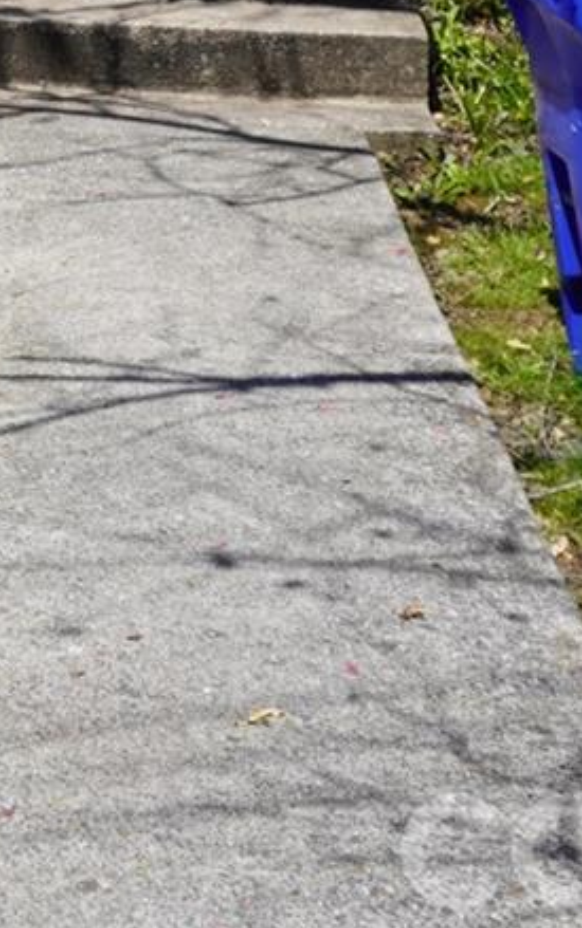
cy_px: -432
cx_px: -493
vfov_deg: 16.7
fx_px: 2888
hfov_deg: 10.7
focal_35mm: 114
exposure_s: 1/640
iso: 100
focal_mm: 16
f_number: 5
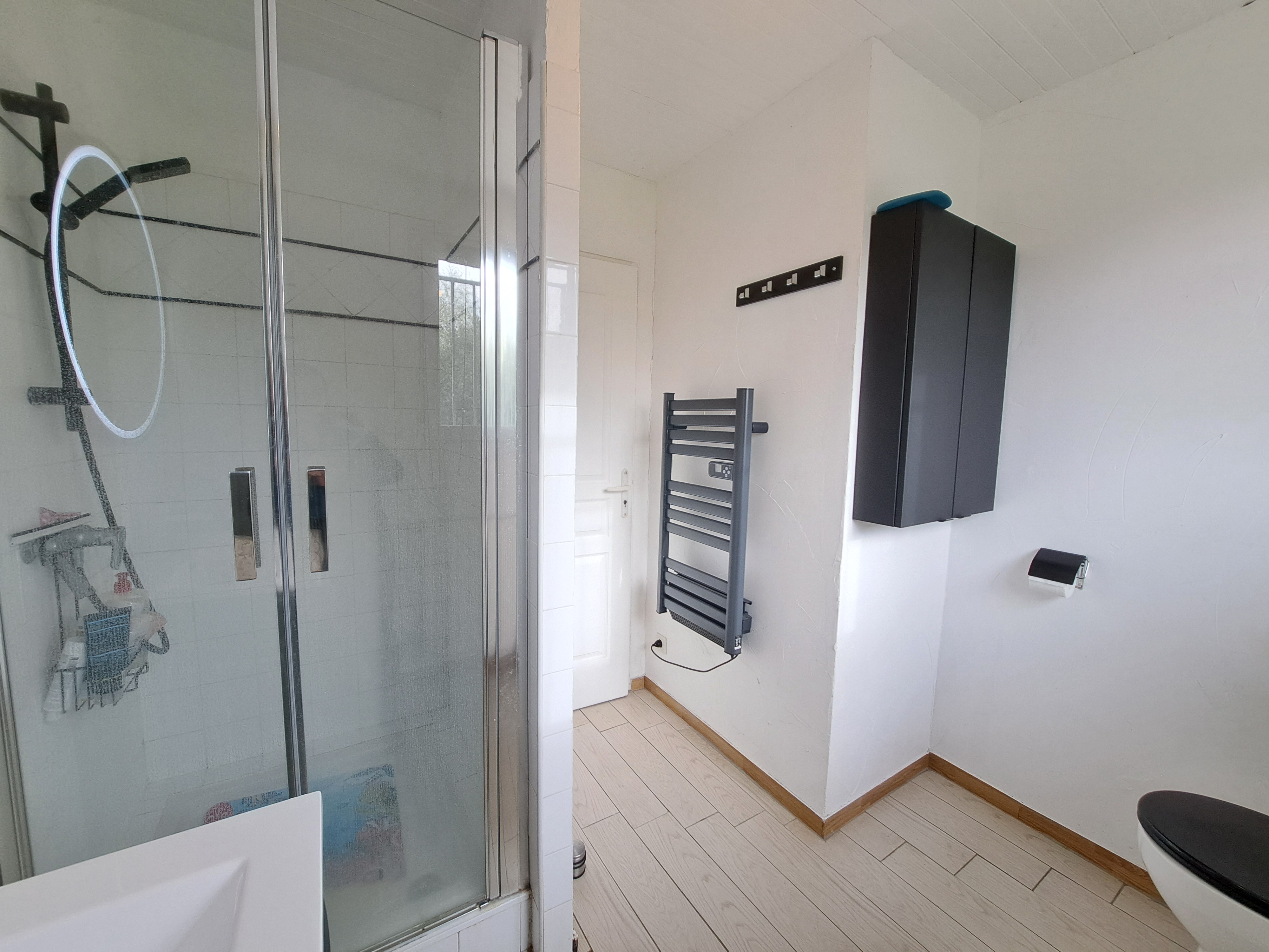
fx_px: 477
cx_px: 634
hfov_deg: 106.2
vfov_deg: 89.9
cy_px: 476
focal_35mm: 13
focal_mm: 1.74
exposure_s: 1/50
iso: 64
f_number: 2.2
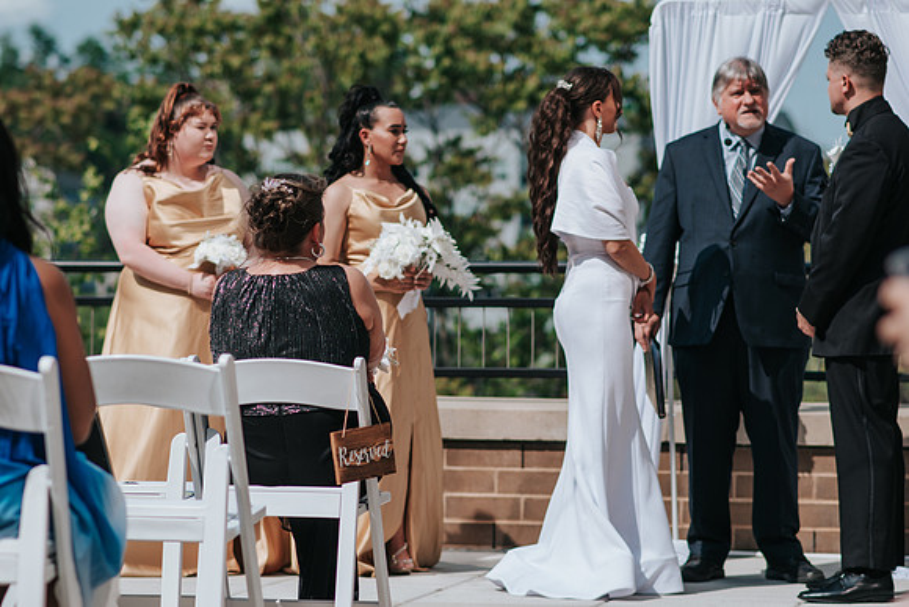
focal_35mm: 128
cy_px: 304
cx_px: 454
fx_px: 3220
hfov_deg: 16.1
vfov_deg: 10.8
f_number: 2.8
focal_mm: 85
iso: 100
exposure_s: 1/3200
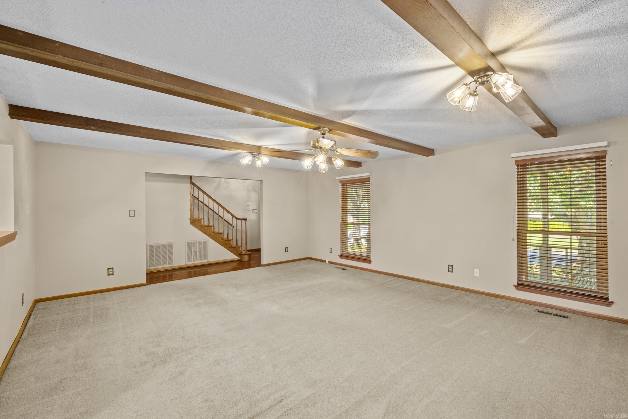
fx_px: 262
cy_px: 210
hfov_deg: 100.4
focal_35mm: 15
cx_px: 314
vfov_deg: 77.3
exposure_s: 1/2
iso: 400
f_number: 7.1
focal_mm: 10
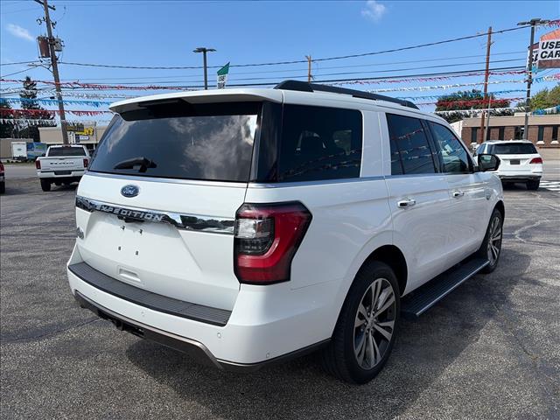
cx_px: 280
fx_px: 421
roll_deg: +3.2
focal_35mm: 26
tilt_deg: -9.3
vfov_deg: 53.1
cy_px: 210
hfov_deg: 67.3
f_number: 1.6
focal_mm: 5.96
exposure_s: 1/5814
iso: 64
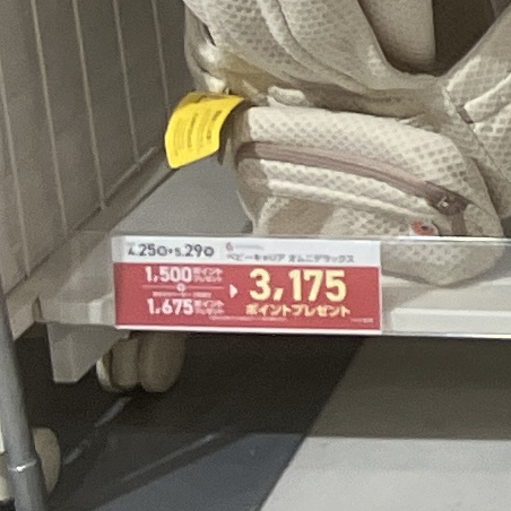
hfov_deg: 6.5
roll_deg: +0.4
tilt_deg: -13.9
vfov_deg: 7.5
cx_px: 1983
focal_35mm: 221
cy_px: -655
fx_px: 3691
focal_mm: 3.99
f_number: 1.8
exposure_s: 1/120
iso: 50
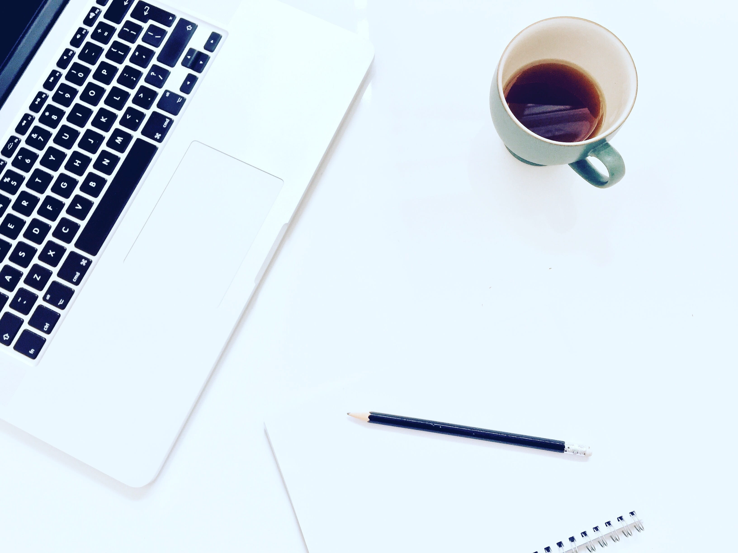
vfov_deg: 48.2
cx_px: 369
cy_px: 276
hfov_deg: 61.7
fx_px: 618
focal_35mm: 29
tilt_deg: -77.4
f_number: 2.2
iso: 50
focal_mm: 4.15
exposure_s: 1/33
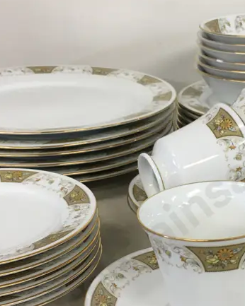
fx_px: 608
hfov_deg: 22.4
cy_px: 199
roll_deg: -0.2
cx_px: 210
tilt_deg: -22.3
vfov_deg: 28.2
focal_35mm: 67
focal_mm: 4.15
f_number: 2.2
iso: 32
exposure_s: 1/17
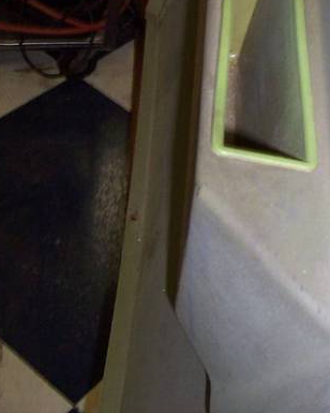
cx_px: 279
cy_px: 8
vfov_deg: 23.5
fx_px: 952
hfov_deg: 19.4
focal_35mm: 78
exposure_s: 1/30
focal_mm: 8
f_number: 2.8
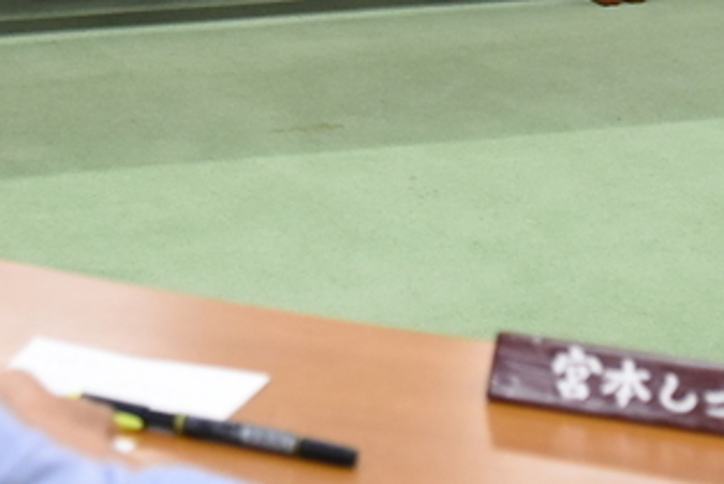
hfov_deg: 11.1
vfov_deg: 7.3
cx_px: 118
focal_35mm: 184
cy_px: -271
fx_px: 3702
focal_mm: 32
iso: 1250
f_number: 4
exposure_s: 1/200
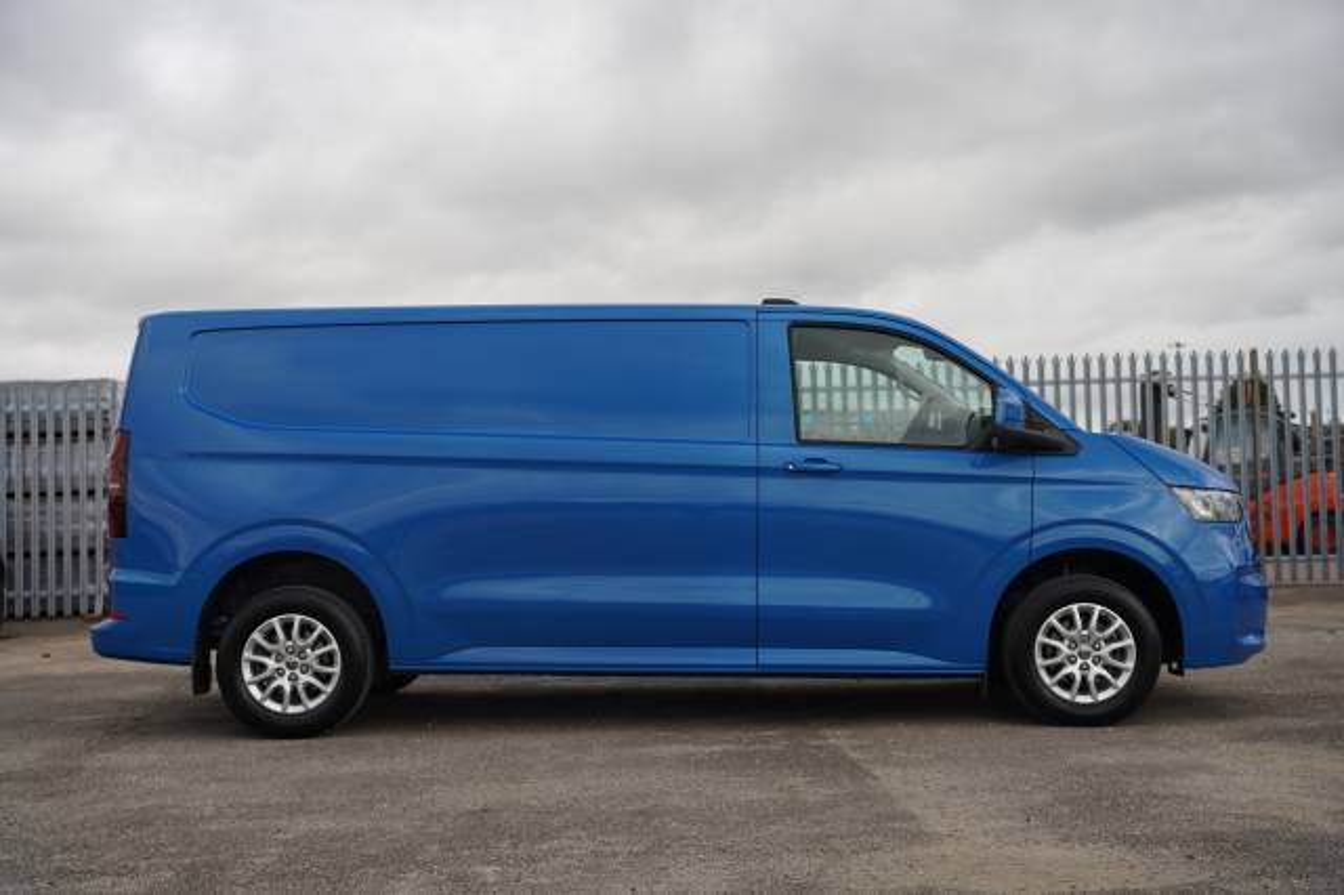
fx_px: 1638
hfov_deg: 44.6
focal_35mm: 44
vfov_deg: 30.5
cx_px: 672
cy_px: 448
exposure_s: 1/250
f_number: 4.5
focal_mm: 43.9
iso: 100
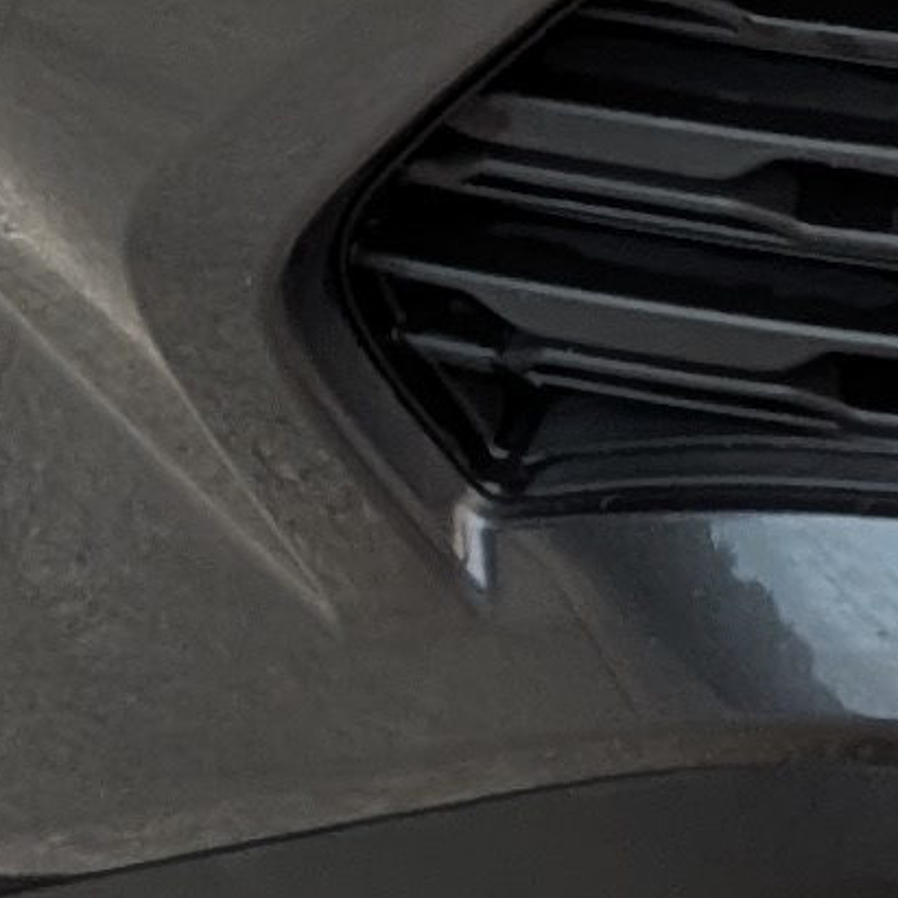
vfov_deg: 8.0
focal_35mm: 211
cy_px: -688
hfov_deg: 7.3
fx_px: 6193
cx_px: 2801
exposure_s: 1/23.8
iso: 213
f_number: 1.68
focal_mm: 6.9
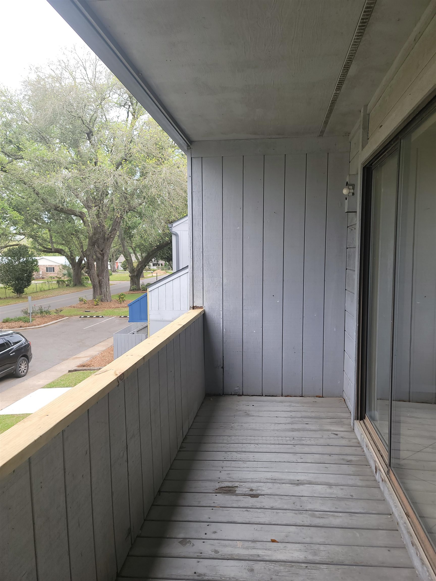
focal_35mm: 25
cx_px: 218
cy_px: 290
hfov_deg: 54.9
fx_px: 420
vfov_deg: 69.4
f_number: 1.8
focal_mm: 7
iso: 20
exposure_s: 1/125
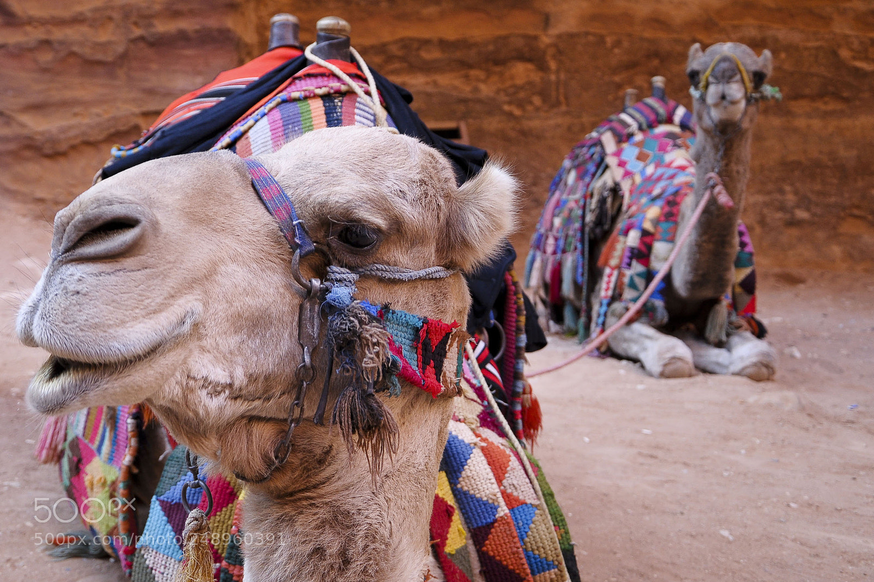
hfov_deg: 41.1
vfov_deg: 28.1
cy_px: 291
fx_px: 1165
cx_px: 437
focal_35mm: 48
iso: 400
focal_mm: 32
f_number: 5
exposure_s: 1/100
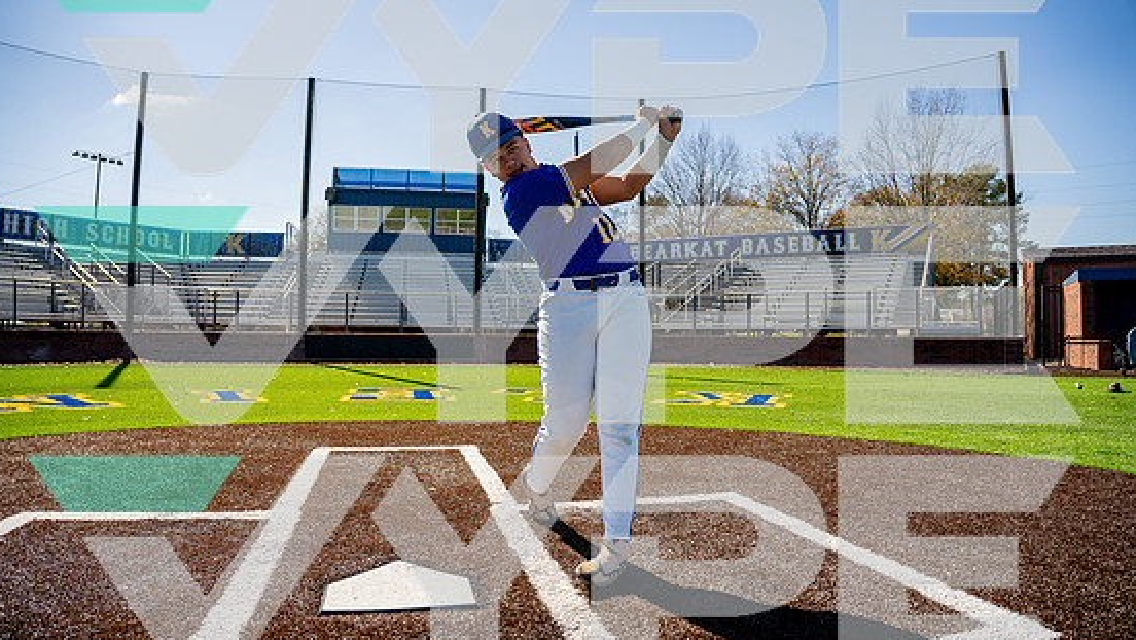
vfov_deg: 51.5
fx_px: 663
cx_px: 558
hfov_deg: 81.2
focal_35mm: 22
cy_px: 316
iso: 100
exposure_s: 1/2000
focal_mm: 20
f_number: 4
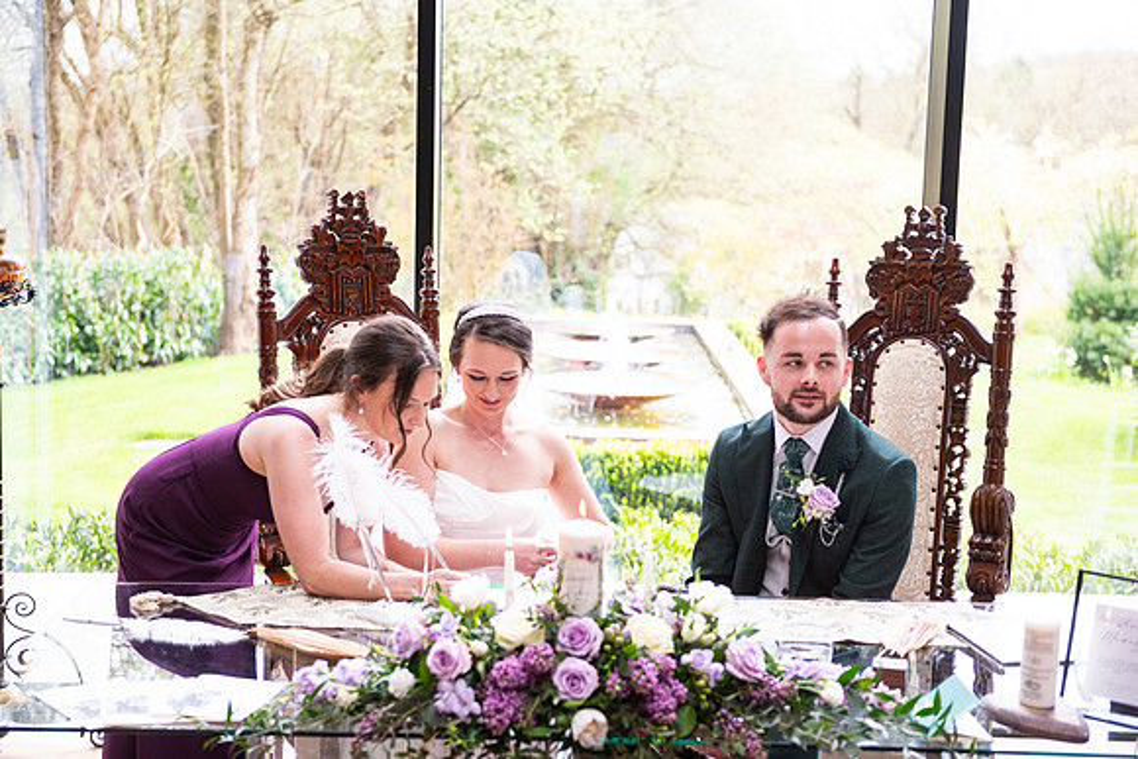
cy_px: 380
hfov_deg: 35.6
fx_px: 1771
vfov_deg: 24.2
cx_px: 569
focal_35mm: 56
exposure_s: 1/200
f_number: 3.5
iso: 500
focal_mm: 56
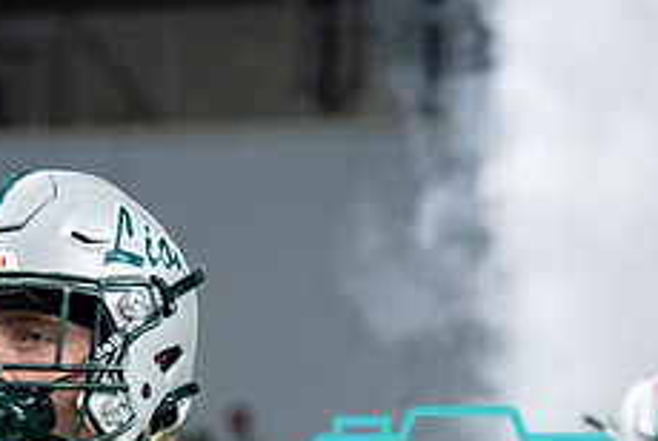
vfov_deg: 5.4
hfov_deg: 8.1
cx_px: 567
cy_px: 686
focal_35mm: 254
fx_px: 4648
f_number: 2.8
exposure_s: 1/1000
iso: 1600
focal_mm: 70
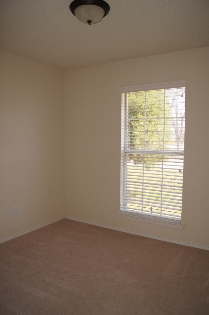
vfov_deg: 67.4
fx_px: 236
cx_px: 104
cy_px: 158
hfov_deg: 47.8
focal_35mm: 27
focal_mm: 18
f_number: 4.5
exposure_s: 1/100
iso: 100
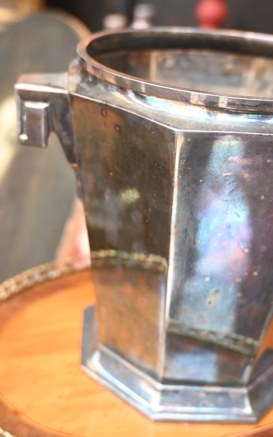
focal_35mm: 48
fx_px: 575
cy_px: 218
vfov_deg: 41.6
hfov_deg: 26.7
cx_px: 143
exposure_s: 1/125
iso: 1600
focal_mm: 31.5
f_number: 4
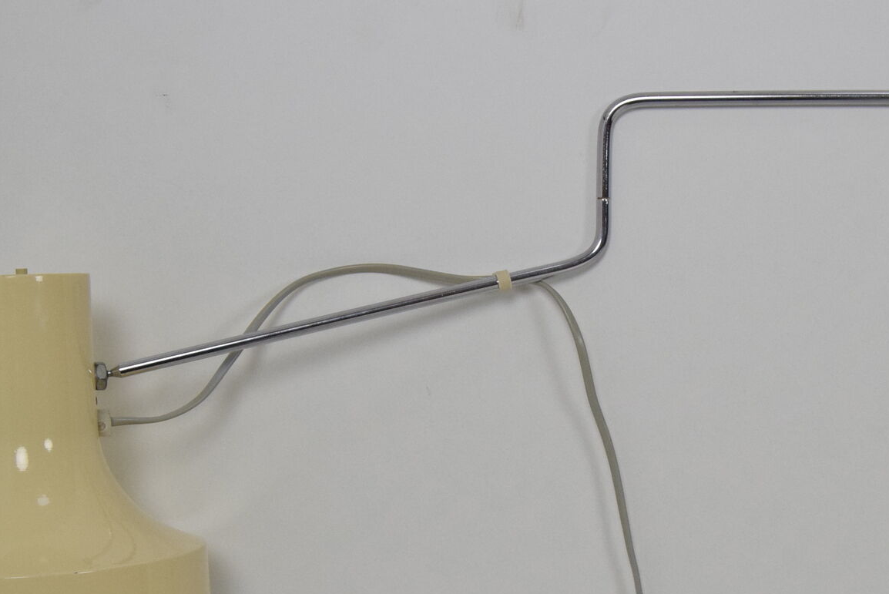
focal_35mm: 78
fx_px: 1927
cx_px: 572
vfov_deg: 17.4
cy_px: 478
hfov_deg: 25.9
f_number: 8
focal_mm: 30
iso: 1600
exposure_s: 1/250
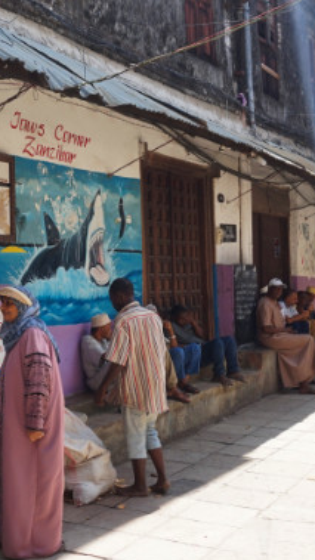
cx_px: 30
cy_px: 275
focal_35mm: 53
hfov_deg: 22.1
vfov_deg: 39.2
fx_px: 788
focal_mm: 16
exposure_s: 1/200
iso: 100
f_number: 5
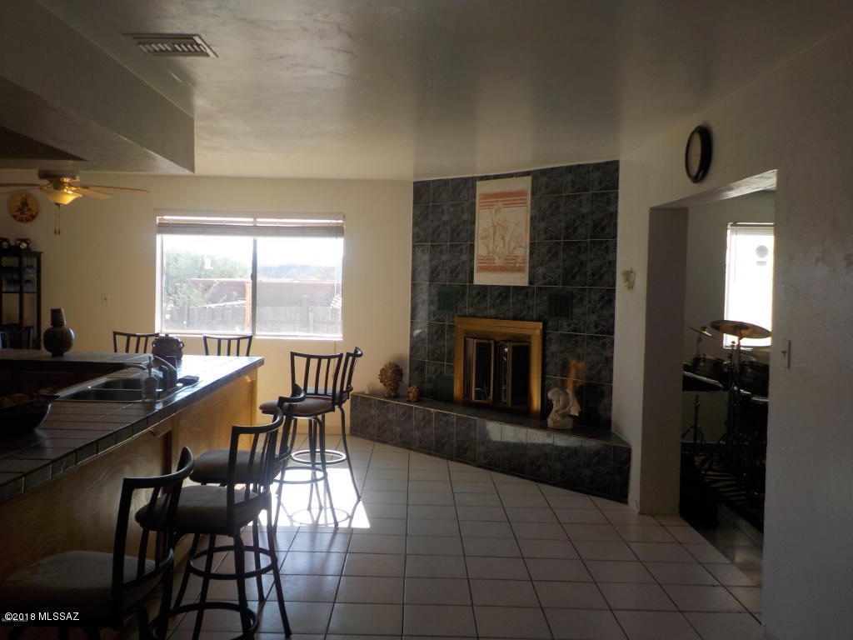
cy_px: 320
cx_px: 426
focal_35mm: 30
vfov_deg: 46.8
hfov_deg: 60.0
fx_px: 739
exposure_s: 1/200
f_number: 3.3
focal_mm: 4.1
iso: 125
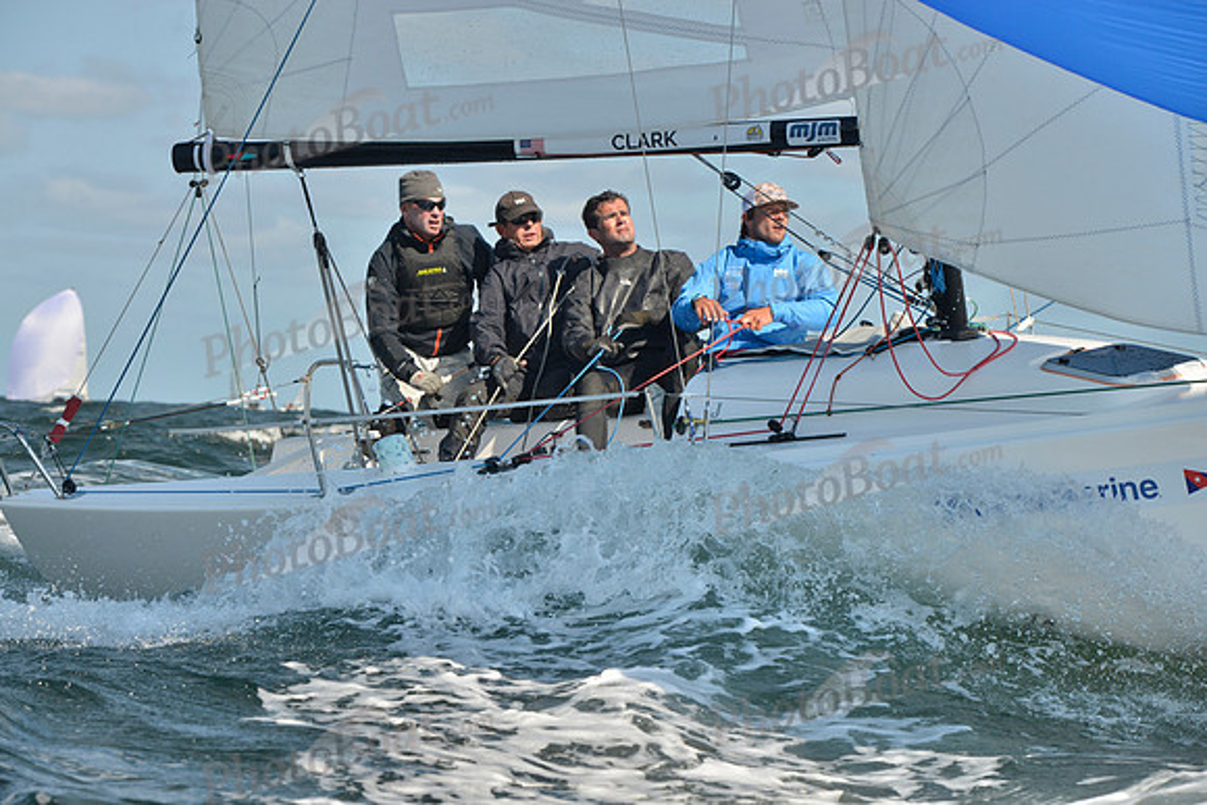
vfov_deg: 11.0
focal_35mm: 125
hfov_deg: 16.4
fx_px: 4192
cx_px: 604
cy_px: 402
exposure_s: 1/1600
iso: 400
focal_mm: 125
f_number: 9
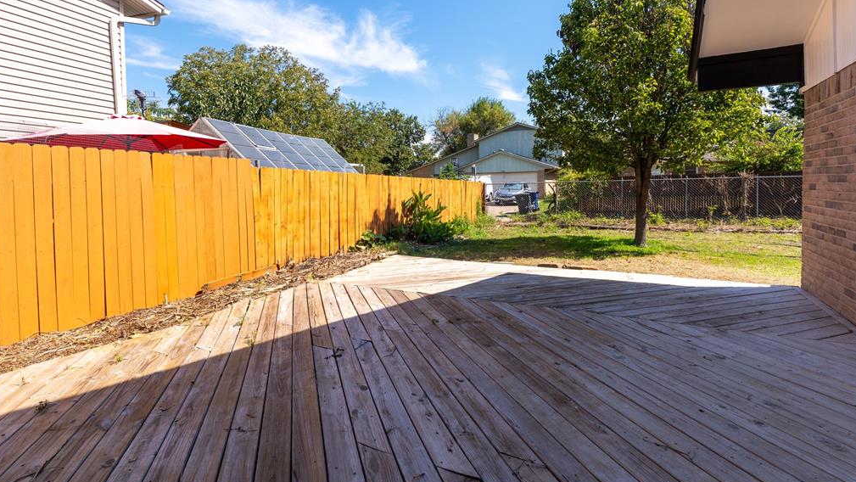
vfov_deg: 62.1
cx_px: 426
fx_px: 398
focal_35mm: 18
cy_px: 206
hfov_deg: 94.2
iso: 100
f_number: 7.1
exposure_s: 1/1600
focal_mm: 11
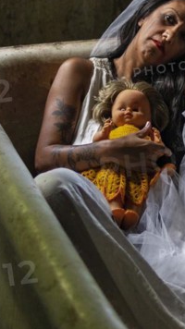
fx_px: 925
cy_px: 106
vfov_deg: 20.1
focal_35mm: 106
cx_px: 179
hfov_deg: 11.3
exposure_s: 1/250
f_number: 1.4
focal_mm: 30
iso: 1600
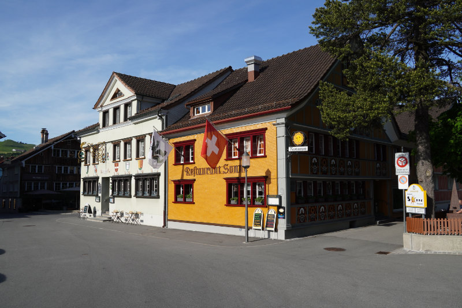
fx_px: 366
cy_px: 154
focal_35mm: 28
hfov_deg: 64.6
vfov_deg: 45.7
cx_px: 231
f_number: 10
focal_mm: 19
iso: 200
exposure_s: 1/320
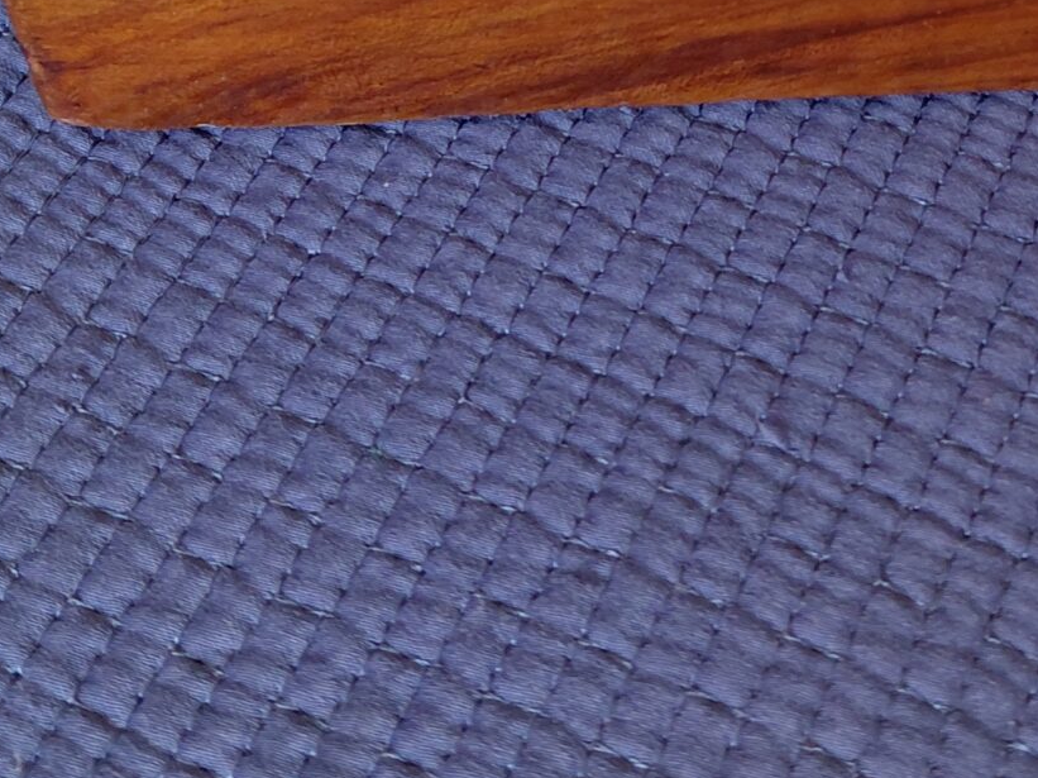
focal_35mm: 78
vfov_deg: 17.3
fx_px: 2338
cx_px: 780
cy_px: -330
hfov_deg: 24.7
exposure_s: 1/60
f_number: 1.8
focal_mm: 4.69
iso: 160
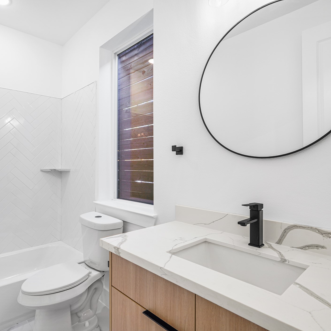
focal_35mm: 21
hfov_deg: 71.5
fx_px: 227
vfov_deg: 72.1
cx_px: 134
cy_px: 166
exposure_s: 1/2
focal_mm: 16
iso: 100
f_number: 8
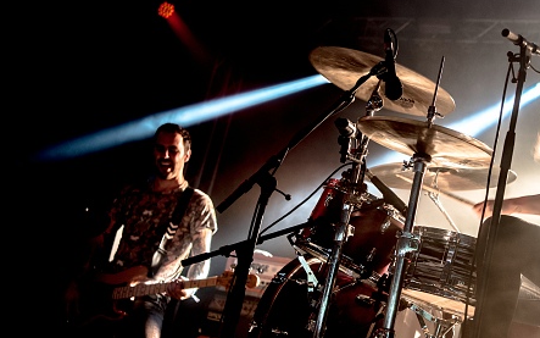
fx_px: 927
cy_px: 190
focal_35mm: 63
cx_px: 396
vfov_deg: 20.6
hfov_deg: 32.0
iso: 400
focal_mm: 38
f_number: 2.8
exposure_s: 1/80
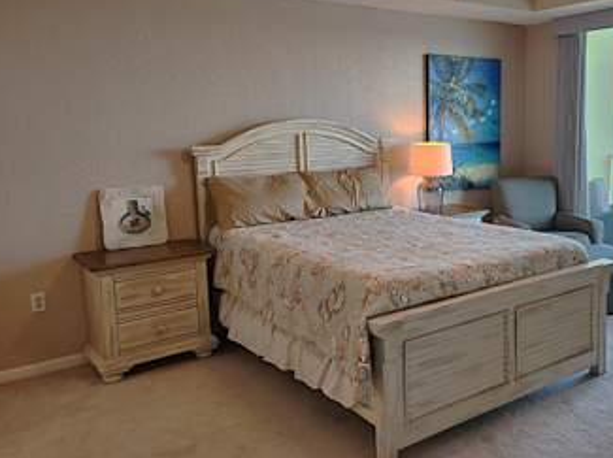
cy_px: 197
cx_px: 422
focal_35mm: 34
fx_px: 601
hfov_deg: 52.7
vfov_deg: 41.6
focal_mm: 5.4
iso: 160
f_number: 1.8
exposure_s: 1/120
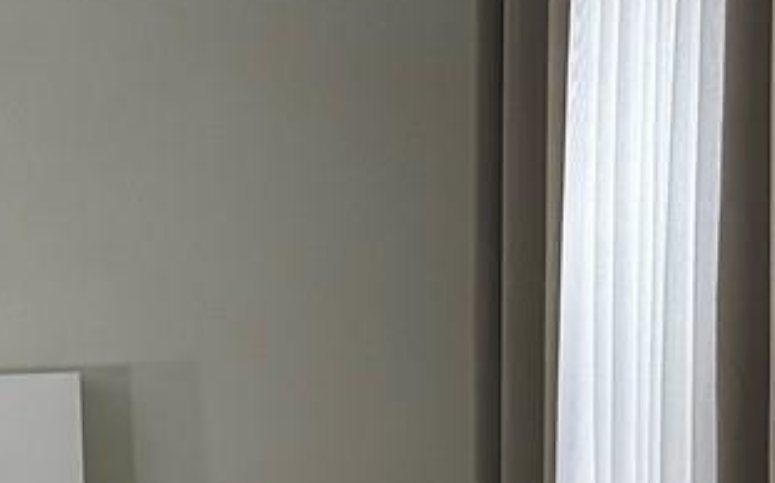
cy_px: 540
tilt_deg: -2.3
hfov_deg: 15.7
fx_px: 2765
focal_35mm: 131
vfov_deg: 9.9
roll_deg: +0.1
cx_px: 27
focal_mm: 6.86
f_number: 1.78
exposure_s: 1/120
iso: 160
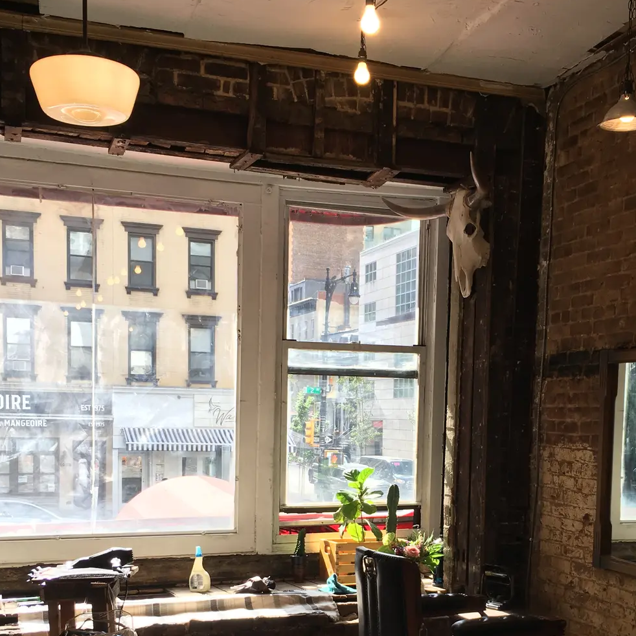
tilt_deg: -3.3
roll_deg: -0.8
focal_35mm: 47
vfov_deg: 35.3
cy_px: 470
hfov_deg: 35.9
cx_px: 391
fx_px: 977
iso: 25
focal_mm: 4.15
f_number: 2.2
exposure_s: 1/159
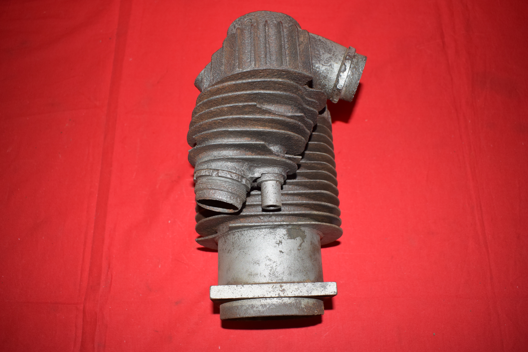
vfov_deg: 41.7
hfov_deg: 59.5
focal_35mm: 32
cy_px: 176
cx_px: 264
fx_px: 462
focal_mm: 21
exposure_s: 1/160
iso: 640
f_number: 5
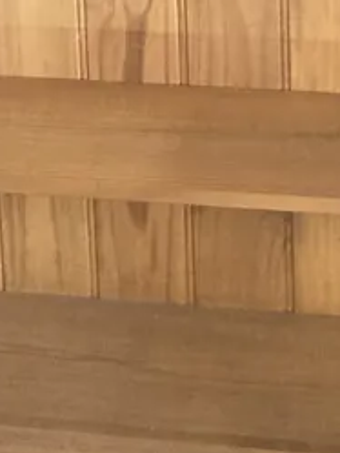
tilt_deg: -12.8
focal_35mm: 115
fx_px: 1505
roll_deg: +2.4
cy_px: -320
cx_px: 80
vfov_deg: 15.2
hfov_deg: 12.8
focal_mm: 3.99
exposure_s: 1/50
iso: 320
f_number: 1.8
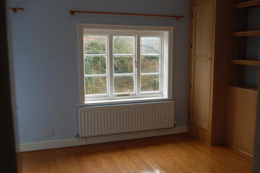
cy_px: 86
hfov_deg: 53.2
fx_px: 260
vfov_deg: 36.8
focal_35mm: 36
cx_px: 130
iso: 400
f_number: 5
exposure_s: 1/100
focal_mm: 24
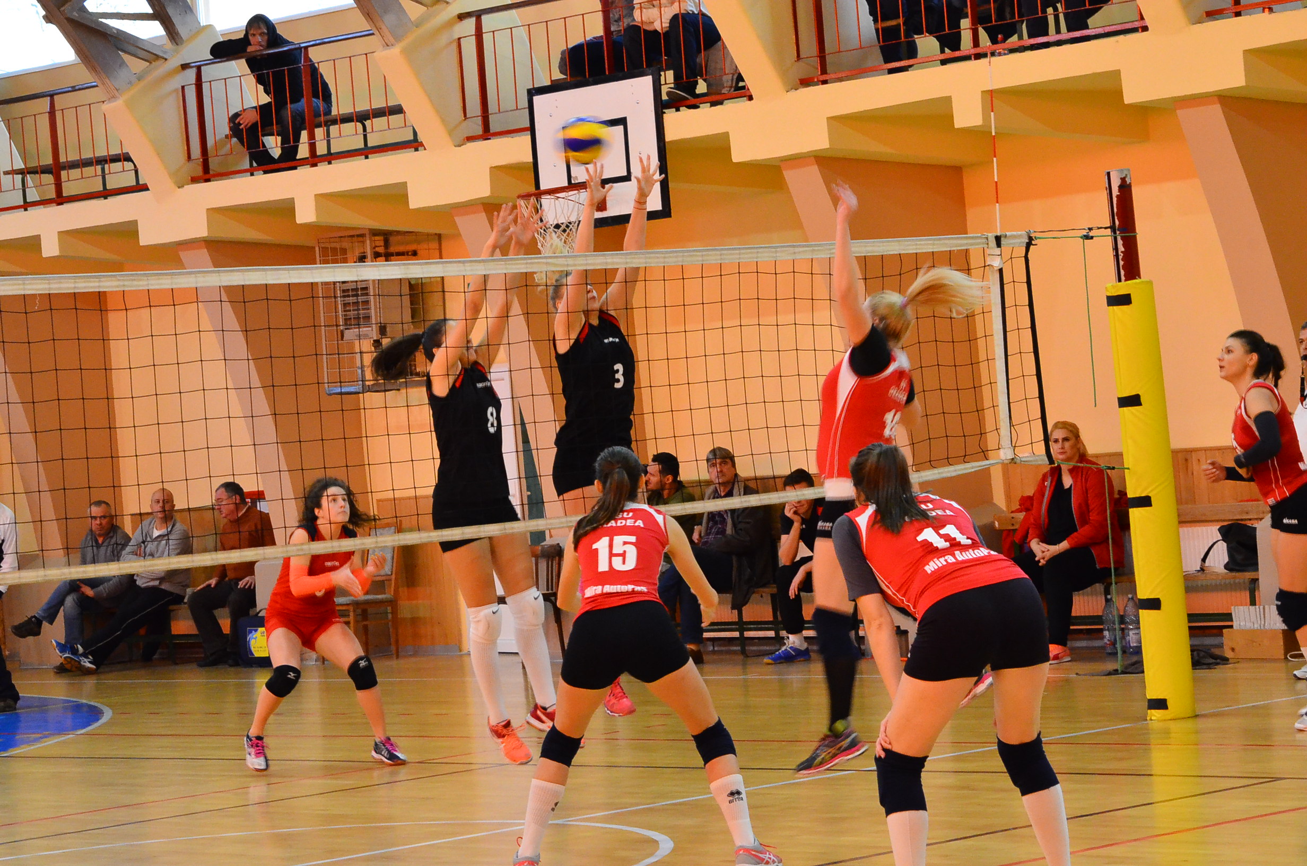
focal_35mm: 105
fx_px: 3804
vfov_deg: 13.0
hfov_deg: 19.5
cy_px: 433
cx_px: 654
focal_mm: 70
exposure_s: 1/80
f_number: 13
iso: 3200
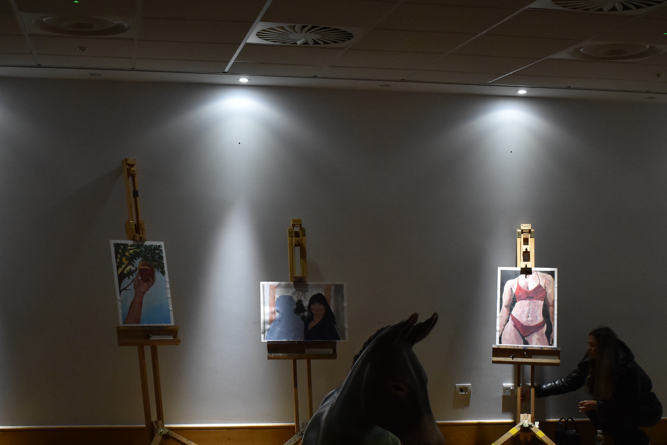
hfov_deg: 35.0
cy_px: 292
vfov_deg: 23.7
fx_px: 1056
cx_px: 304
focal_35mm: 57
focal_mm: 24
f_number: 4
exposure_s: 1/60
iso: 1400
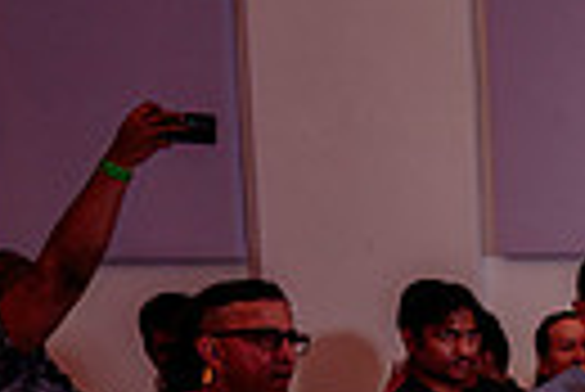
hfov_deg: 12.6
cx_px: 1246
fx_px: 2245
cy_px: 633
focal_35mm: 138
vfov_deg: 9.6
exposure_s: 1/125
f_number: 3.2
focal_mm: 31
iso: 800
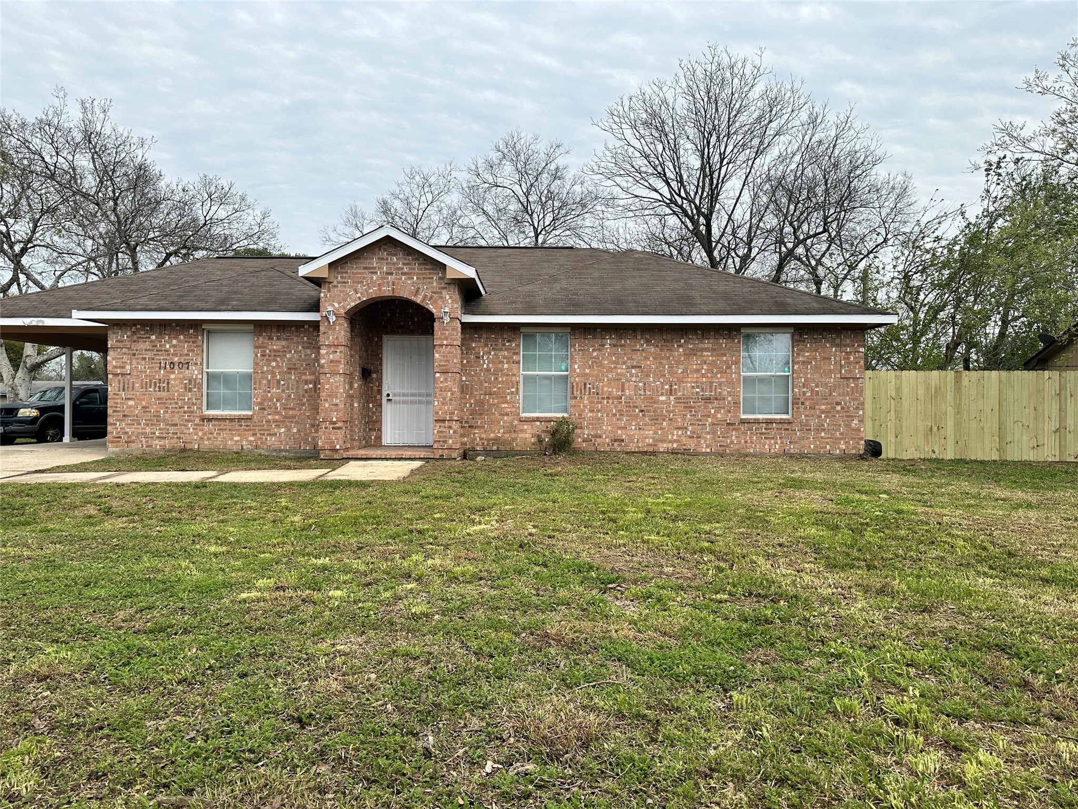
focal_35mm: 24
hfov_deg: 71.6
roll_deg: +0.3
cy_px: 404
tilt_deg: +0.5
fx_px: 747
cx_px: 539
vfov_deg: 56.8
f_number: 1.78
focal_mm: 6.86
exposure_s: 1/3861
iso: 80
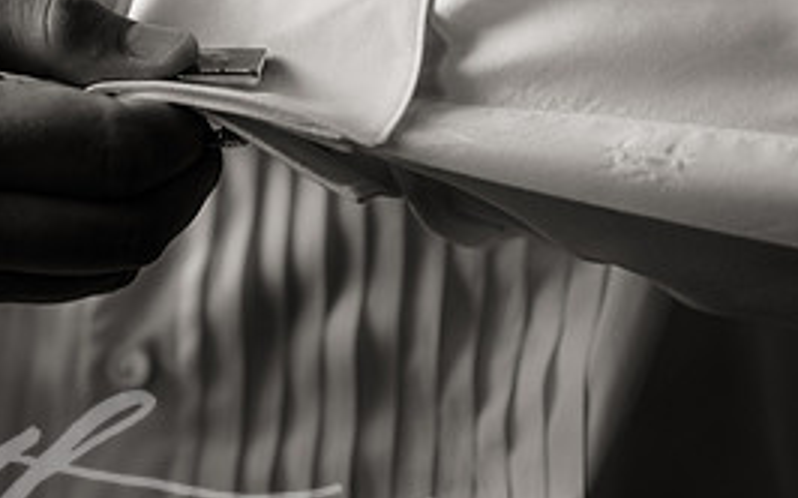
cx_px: -18
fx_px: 4109
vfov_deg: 6.9
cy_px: 220
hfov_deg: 11.0
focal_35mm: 189
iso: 400
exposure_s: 1/125
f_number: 2.2
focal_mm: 85
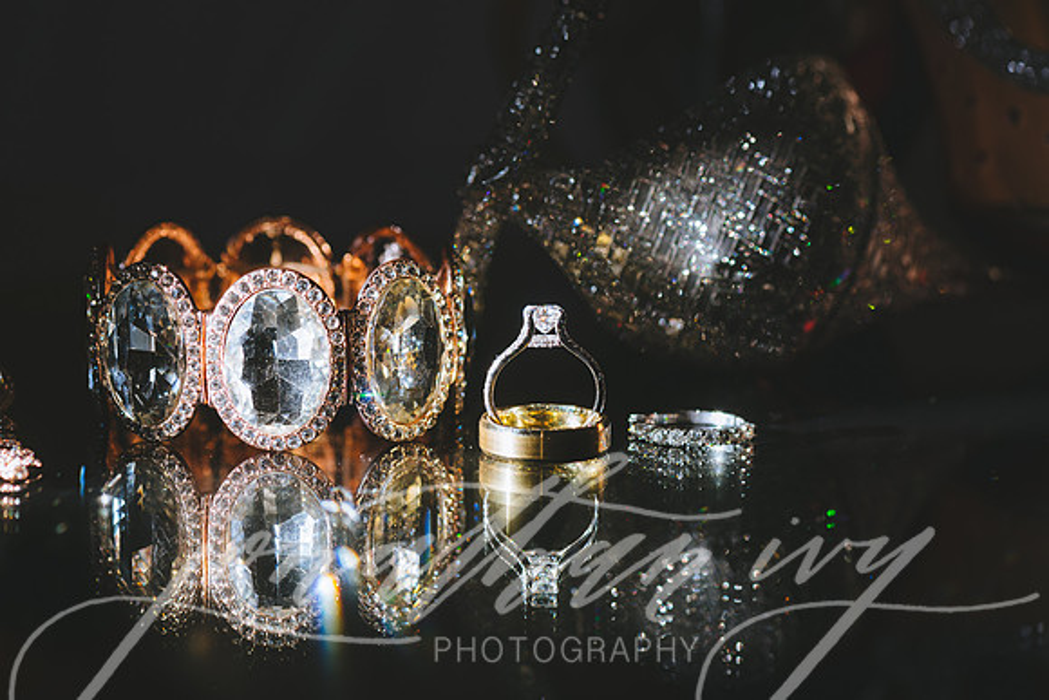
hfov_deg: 19.5
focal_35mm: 105
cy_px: 350
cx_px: 524
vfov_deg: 13.0
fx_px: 3060
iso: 400
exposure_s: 1/125
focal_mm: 105
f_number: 7.1
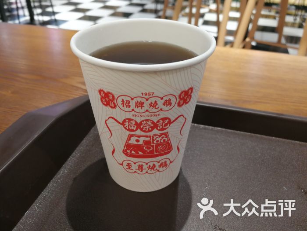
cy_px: 116
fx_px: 239
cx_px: 154
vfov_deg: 51.4
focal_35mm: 27
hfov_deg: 65.3
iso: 200
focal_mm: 3.95
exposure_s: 1/33.3
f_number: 2.2
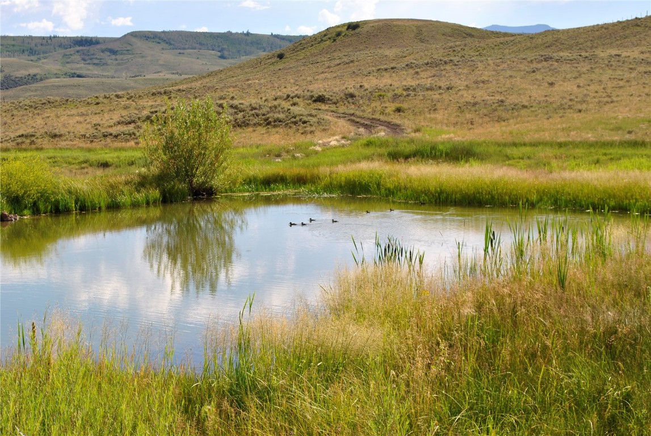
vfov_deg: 19.8
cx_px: 326
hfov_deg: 29.2
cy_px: 218
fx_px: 1249
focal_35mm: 69
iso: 110
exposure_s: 1/250
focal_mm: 46
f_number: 10
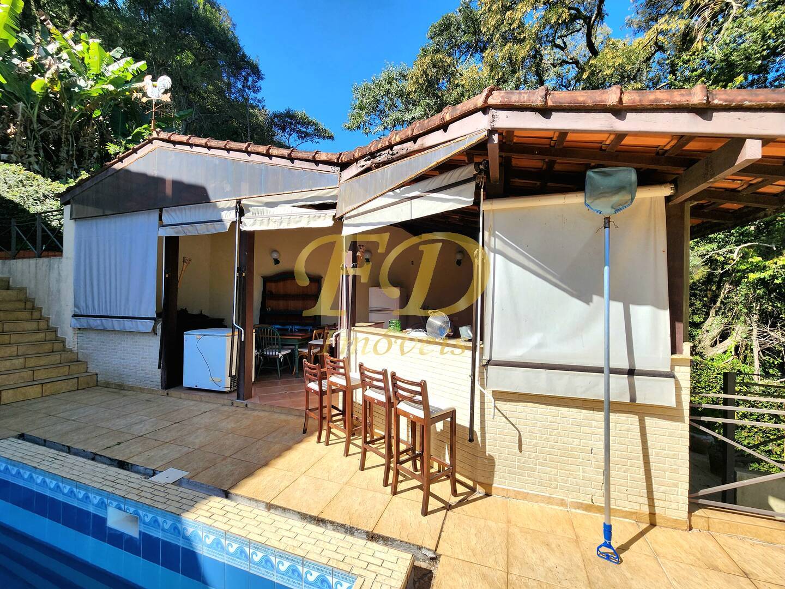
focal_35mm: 13
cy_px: 294
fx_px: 295
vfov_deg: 89.9
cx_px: 392
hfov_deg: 106.2
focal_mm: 2.2
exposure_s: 1/1667
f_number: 2.2
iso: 50
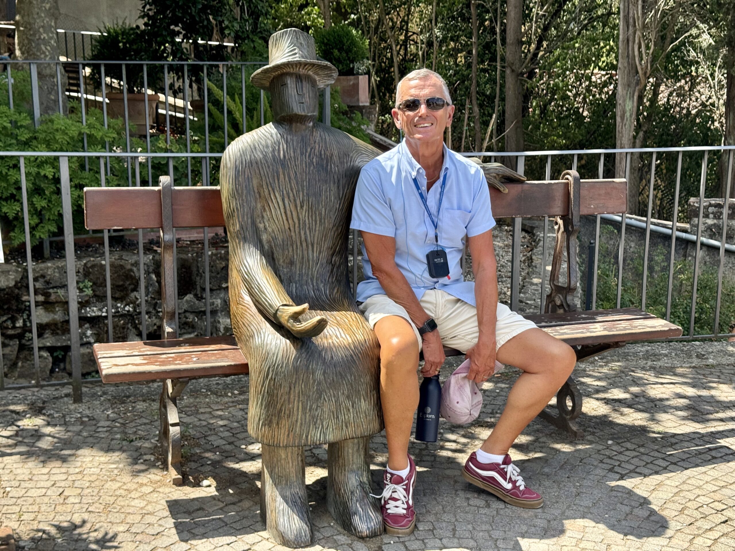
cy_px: 276
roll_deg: -0.6
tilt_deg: -13.7
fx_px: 1019
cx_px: 368
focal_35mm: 48
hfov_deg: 39.7
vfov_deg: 30.3
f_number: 1.78
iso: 64
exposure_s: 1/1366
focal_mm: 6.76
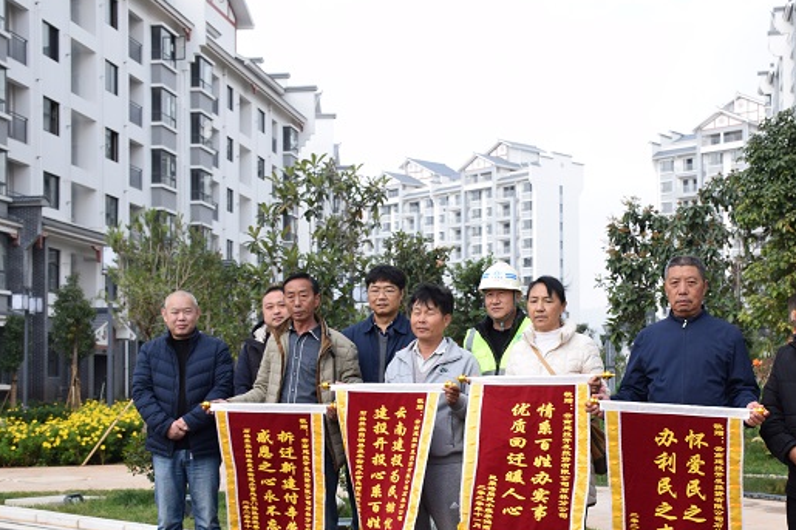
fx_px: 1171
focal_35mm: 53
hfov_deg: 37.4
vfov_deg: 25.4
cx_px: 467
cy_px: 338
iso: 320
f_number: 8
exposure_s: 1/250
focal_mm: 26
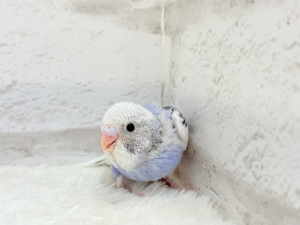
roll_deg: -0.6
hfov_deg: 36.8
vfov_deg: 28.0
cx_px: 150
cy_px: 112
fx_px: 451
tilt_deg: -6.3
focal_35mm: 52
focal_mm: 5.96
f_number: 1.6
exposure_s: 1/50
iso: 40
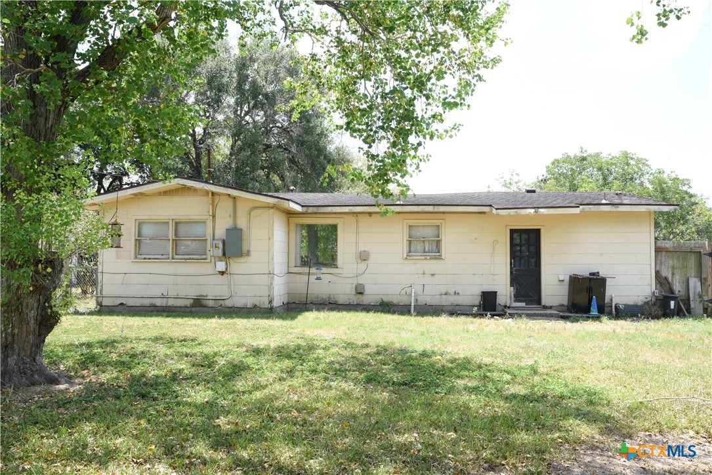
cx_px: 356
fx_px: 613
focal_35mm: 31
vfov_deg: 42.4
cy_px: 238
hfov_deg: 60.3
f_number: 14
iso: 200
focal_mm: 31
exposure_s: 1/40
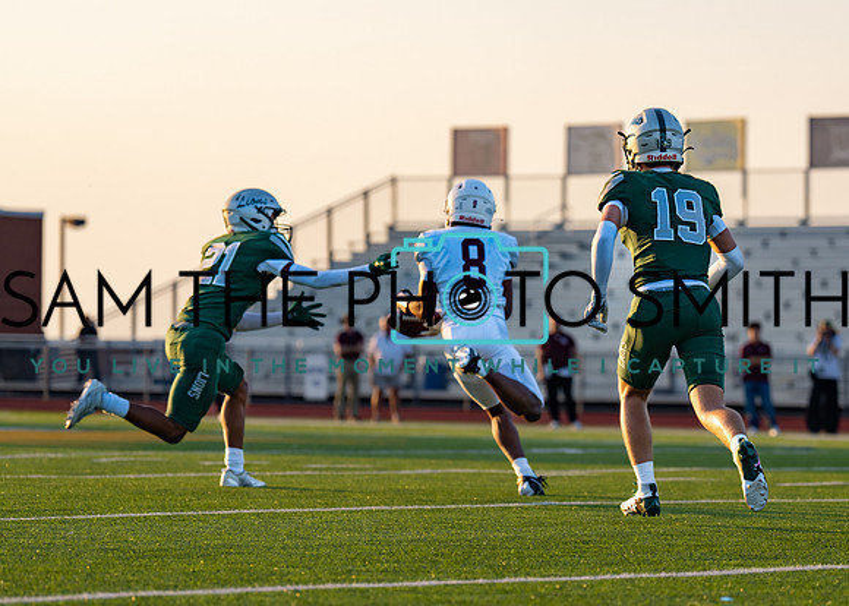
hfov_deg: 10.8
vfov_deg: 7.7
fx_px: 4475
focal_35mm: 186
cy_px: 434
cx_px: 583
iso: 200
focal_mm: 118
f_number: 2.8
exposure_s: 1/1250
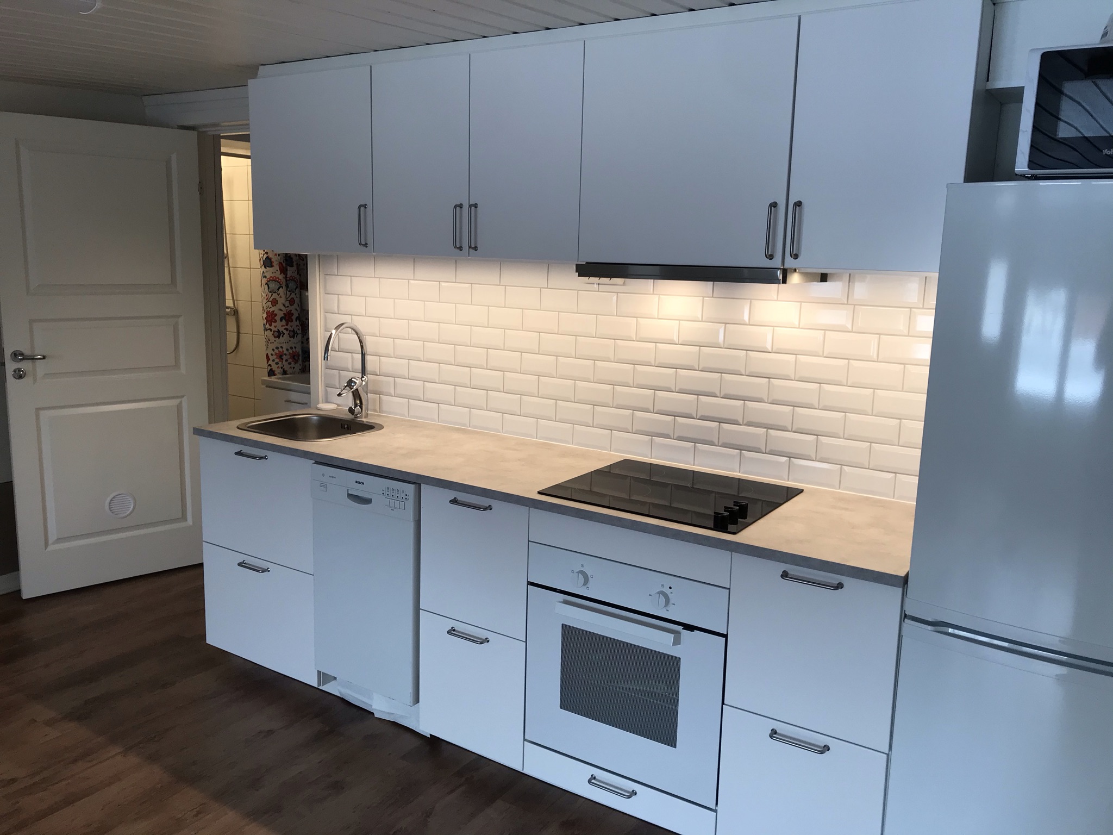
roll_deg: -1.9
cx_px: 556
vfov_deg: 49.7
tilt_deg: -10.0
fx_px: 900
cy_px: 418
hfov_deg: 63.4
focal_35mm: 28
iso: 25
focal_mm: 3.99
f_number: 1.8
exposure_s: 1/50
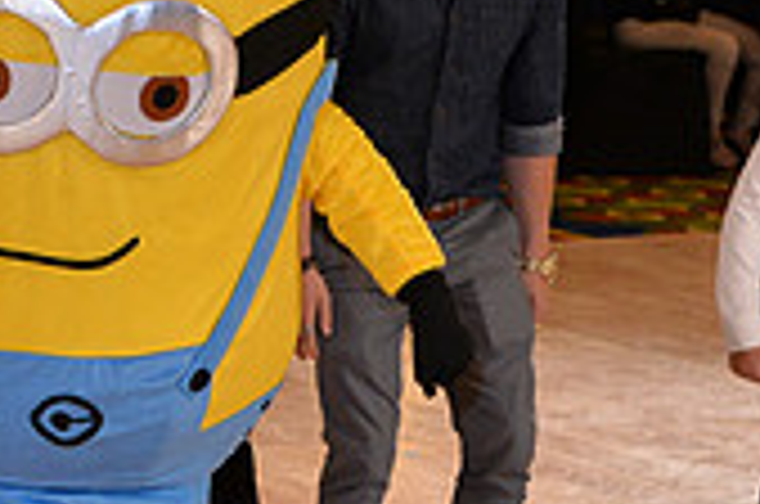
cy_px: 434
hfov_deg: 9.3
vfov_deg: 6.4
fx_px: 4488
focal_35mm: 213
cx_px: -535
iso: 1600
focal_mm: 62
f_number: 5.6
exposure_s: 1/250
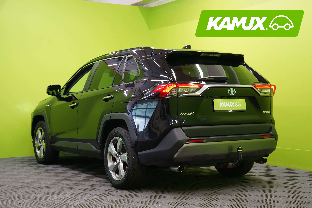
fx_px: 459
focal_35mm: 53
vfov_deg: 25.5
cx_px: 156
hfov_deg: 37.5
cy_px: 104
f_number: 5
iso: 400
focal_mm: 53
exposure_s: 1/25
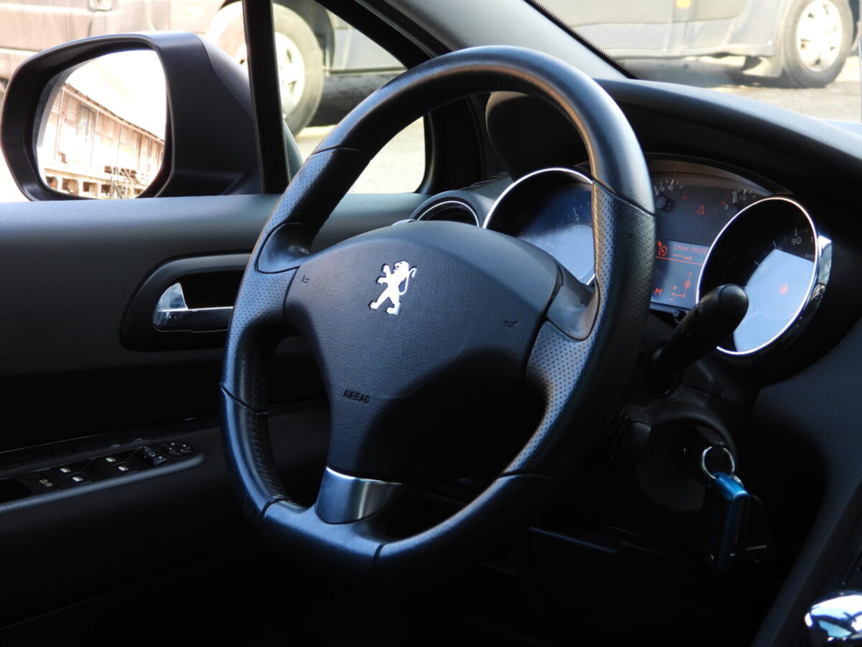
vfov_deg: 18.4
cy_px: 324
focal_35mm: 80
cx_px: 431
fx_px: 1992
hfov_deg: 24.4
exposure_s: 1/60
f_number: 3.5
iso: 100
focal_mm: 14.4
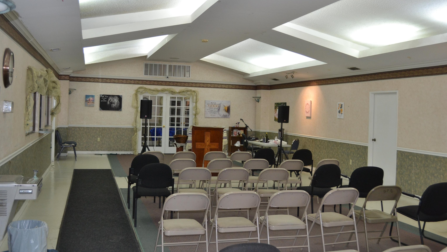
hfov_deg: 52.8
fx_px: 450
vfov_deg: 31.2
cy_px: 109
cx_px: 225
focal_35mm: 38
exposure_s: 1/60
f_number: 4
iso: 640
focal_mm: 24
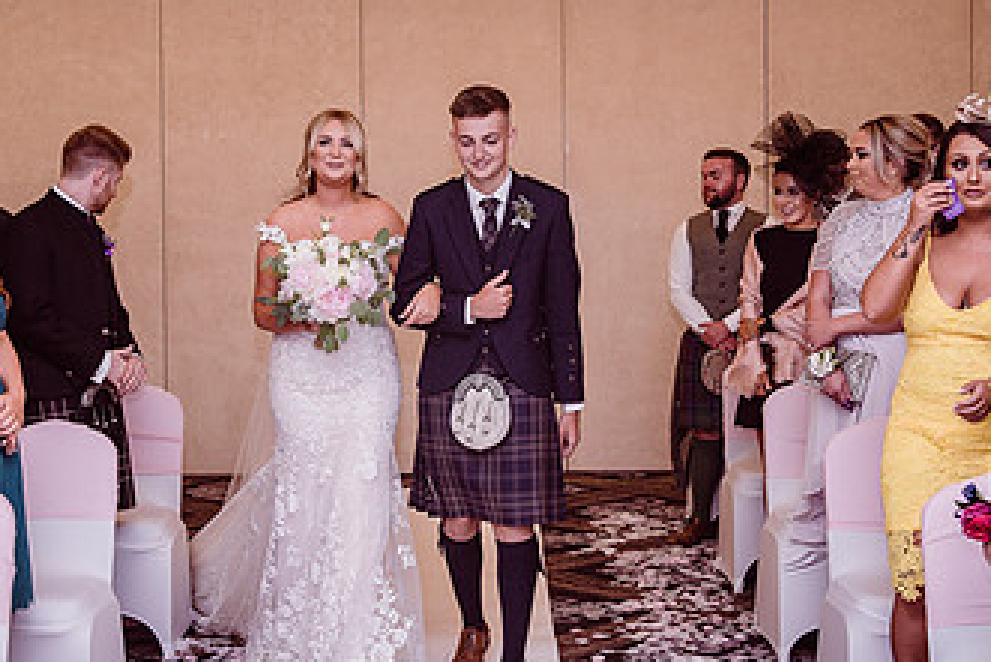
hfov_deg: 31.8
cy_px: 238
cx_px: 425
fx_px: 1735
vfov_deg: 21.5
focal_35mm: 63
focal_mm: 36
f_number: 5.6
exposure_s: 1/100
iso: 400
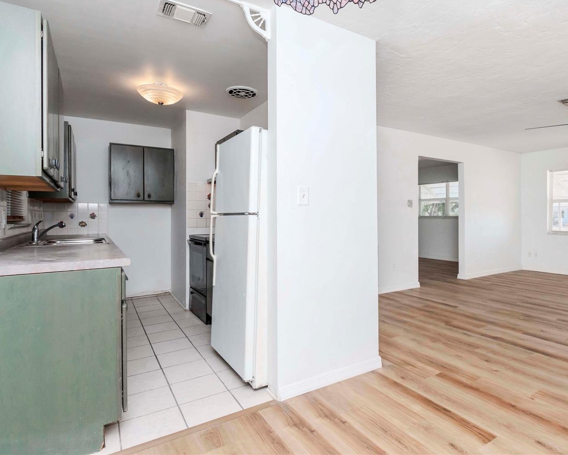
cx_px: 327
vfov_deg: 69.1
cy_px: 216
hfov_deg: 81.0
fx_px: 329
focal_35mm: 20
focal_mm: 11
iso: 500
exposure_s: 1/200
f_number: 9
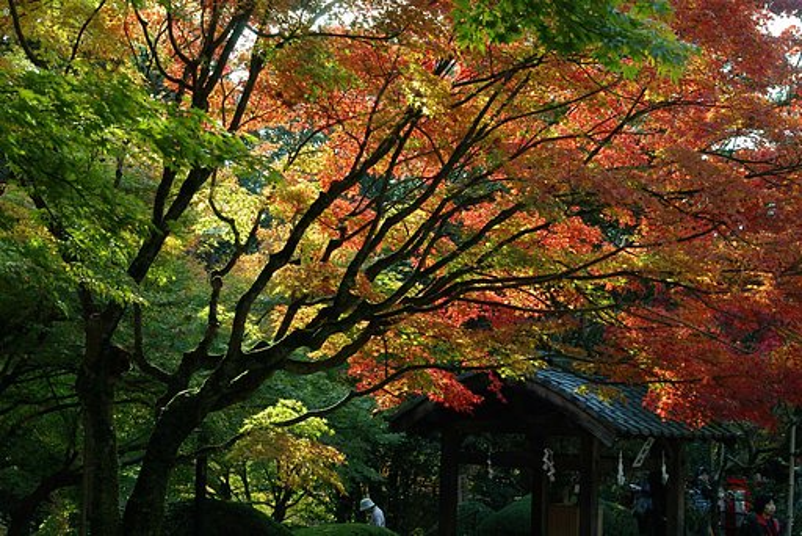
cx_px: 401
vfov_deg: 21.1
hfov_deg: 31.2
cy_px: 268
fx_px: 1438
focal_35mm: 64
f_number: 6.7
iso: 400
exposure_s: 1/125
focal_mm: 43
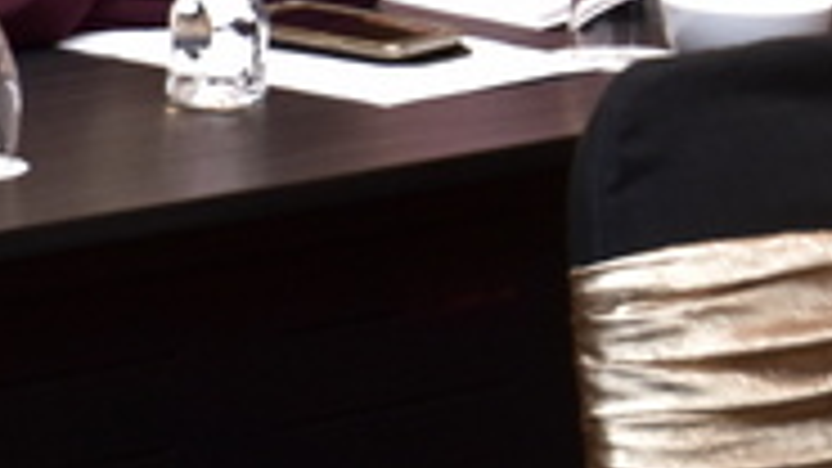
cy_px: 126
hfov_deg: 7.9
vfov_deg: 4.7
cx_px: -940
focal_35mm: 258
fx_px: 5691
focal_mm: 38
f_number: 6.3
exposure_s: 1/50
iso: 1000
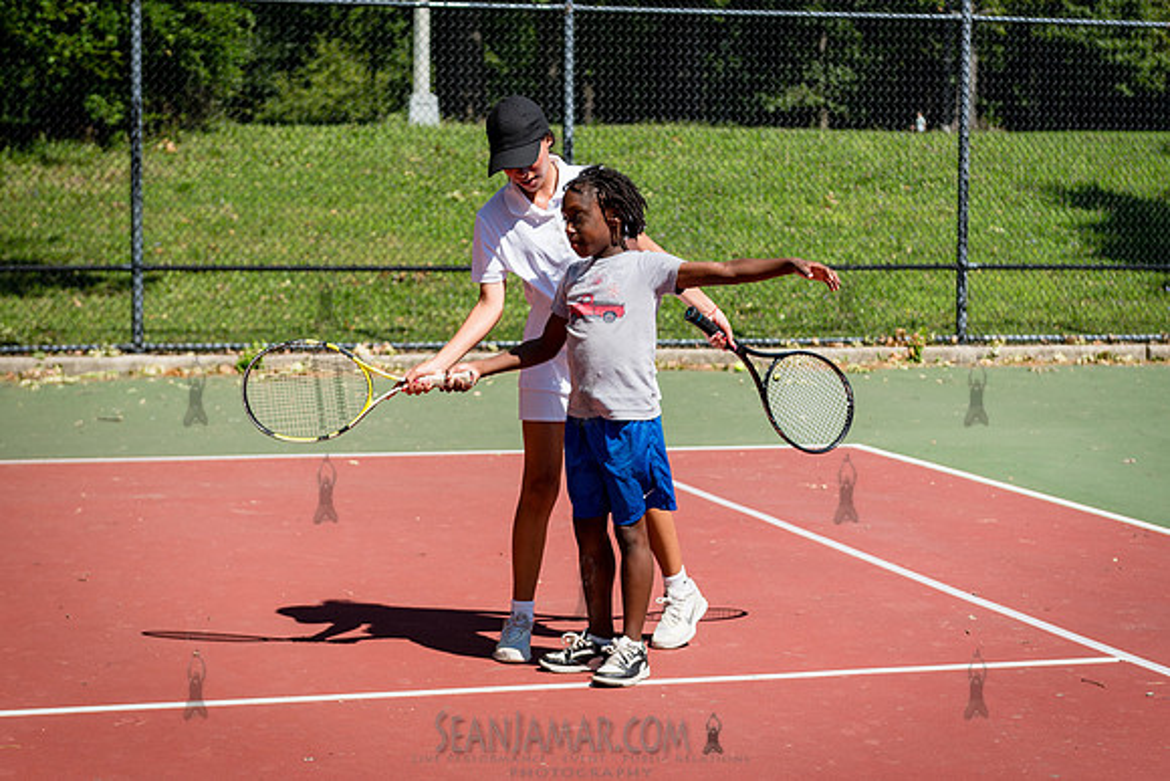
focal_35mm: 77
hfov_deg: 26.2
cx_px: 593
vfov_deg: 17.6
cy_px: 335
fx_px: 2515
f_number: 3.5
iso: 200
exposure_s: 1/2500
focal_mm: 62
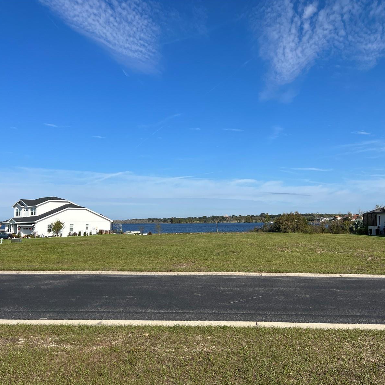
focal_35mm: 31
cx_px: 220
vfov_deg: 52.5
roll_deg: +0.6
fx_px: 390
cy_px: 192
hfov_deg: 52.3
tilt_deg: +4.0
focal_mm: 5.7
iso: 50
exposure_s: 1/6211
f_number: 1.5
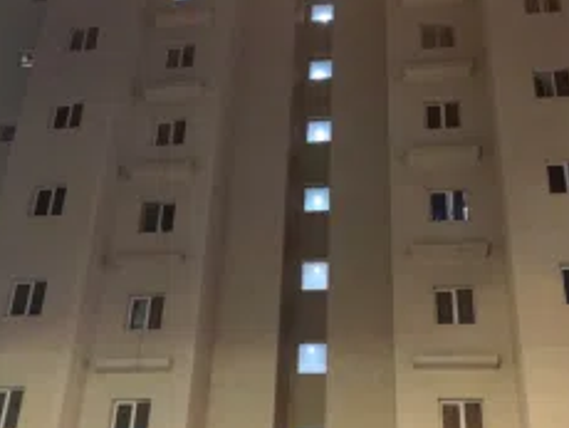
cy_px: 304
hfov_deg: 46.7
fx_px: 658
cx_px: 299
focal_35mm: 40
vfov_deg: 35.5
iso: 1250
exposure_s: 1/25
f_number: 1.65
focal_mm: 6.19
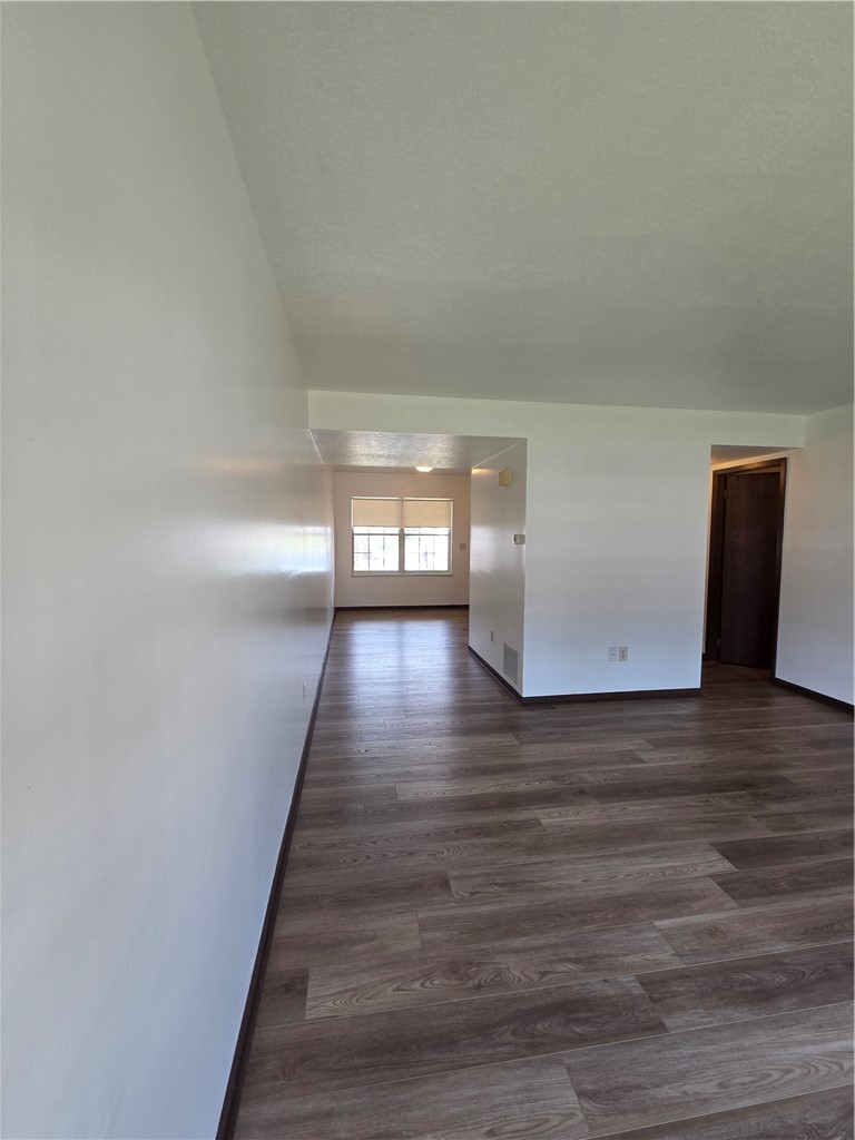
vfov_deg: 106.2
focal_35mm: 13
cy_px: 570
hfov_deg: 89.9
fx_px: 428
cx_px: 428
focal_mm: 2.2
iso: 80
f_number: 2.2
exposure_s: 1/120
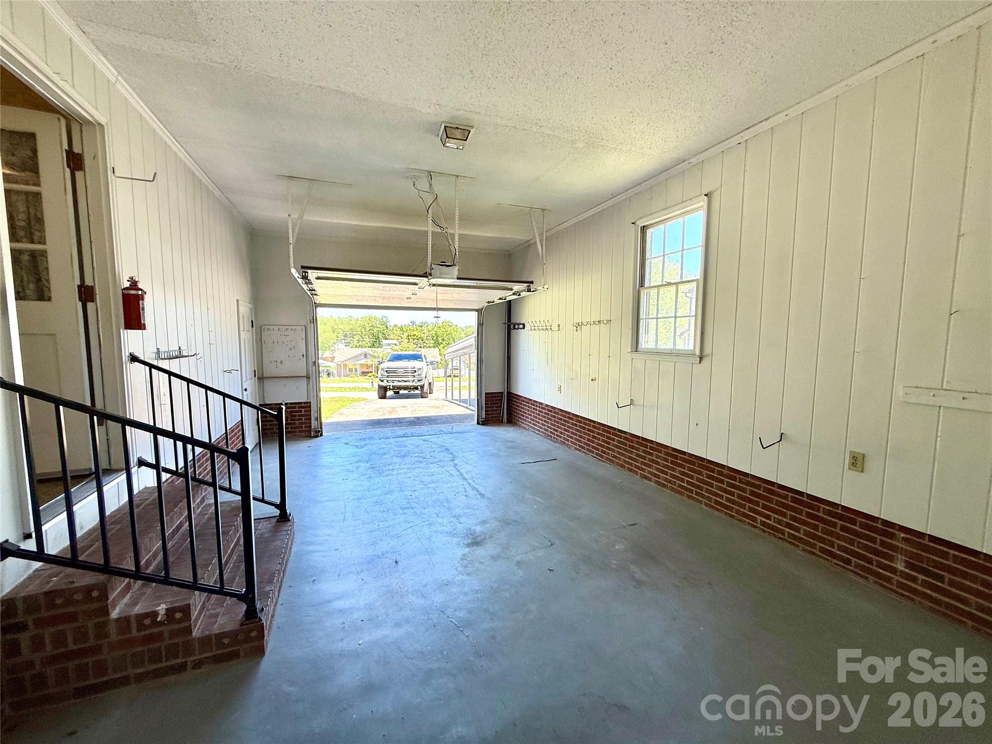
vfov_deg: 85.7
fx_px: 401
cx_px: 496
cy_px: 372
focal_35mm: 14
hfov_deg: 102.1
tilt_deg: -5.4
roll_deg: -0.2
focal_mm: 2.22
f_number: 2.2
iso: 50
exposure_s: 1/179
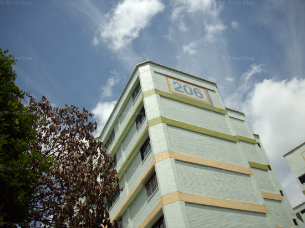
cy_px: 114
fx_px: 326
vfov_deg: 38.6
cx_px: 152
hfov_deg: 50.2
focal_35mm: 37
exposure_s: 1/500
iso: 80
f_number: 5.6
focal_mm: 6.2
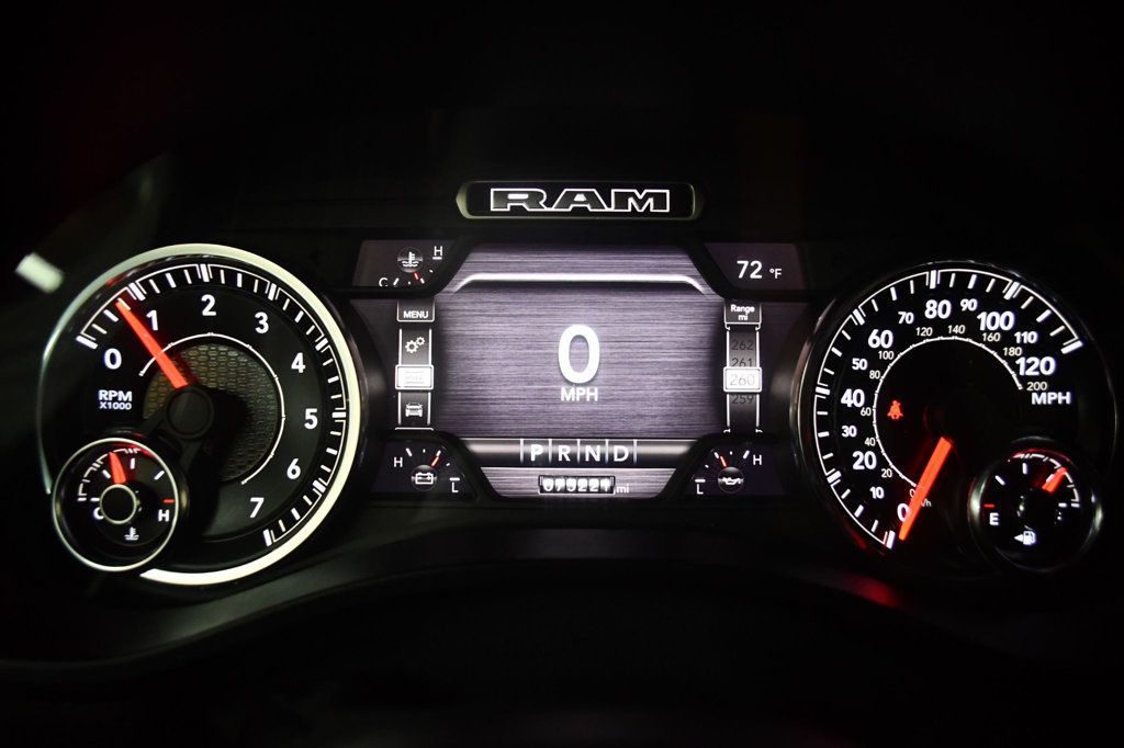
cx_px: 562
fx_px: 843
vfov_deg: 47.9
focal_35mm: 27
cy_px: 374
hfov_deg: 67.4
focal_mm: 18
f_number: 3.5
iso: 2200
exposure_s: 1/125
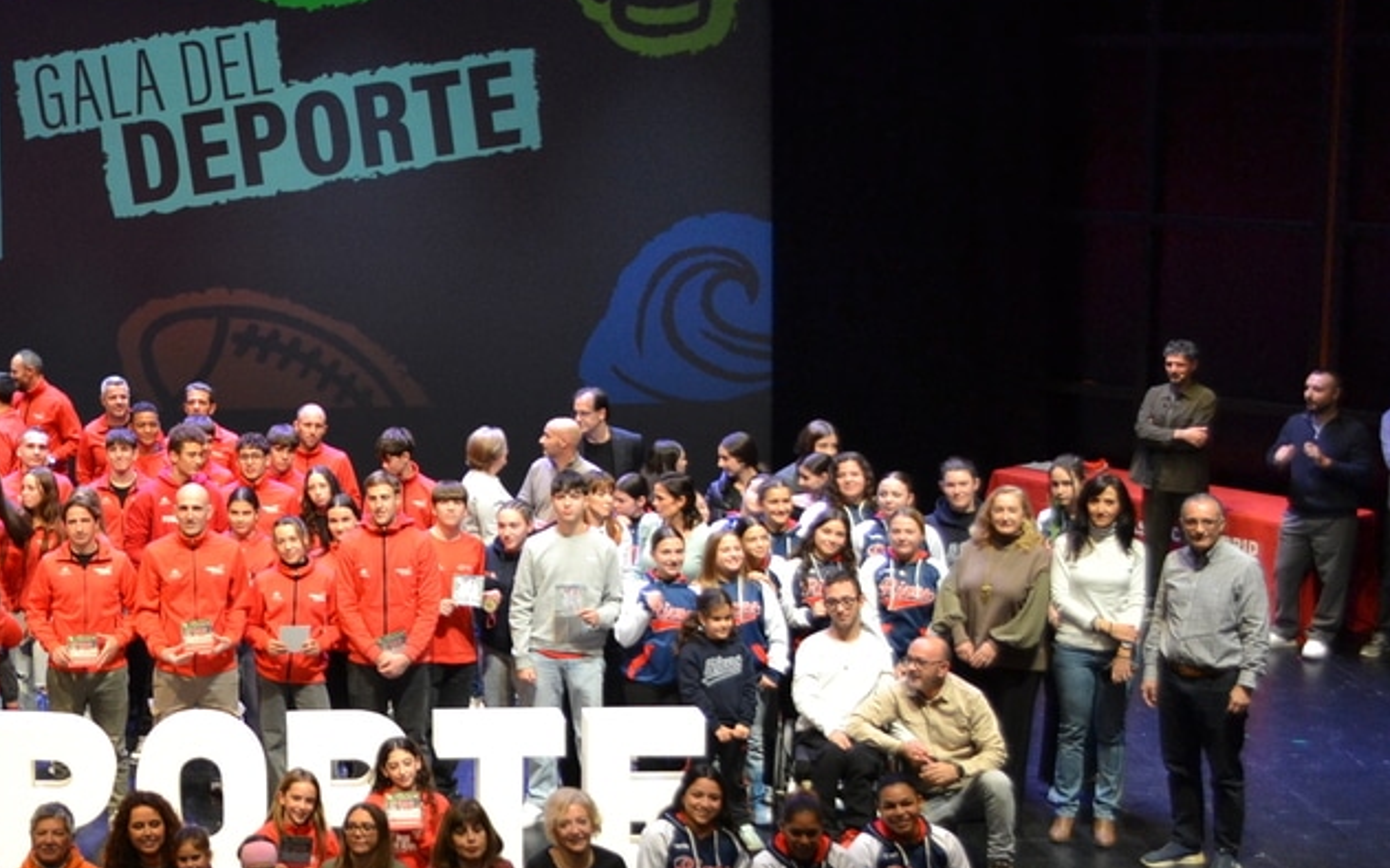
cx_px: -18
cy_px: 343
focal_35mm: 62
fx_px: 2348
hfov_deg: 30.5
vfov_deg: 20.9
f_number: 3.8
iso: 720
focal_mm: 20
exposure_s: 1/60
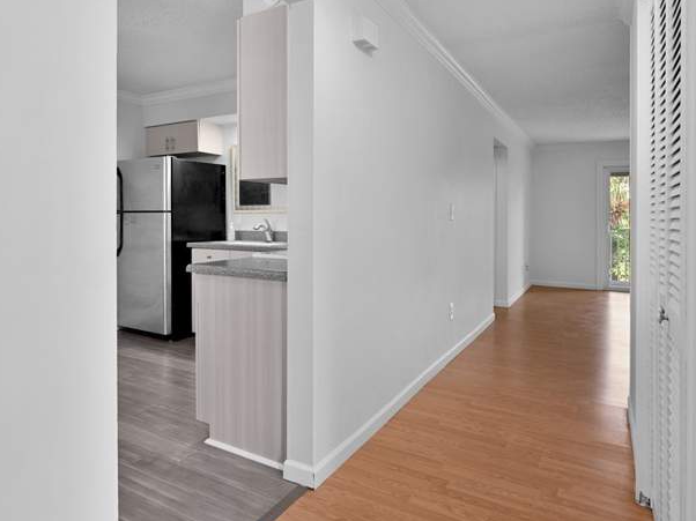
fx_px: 462
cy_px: 232
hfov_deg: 73.9
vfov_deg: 58.7
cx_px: 326
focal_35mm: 23
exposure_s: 1/30
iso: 100
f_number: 3.5
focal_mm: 12
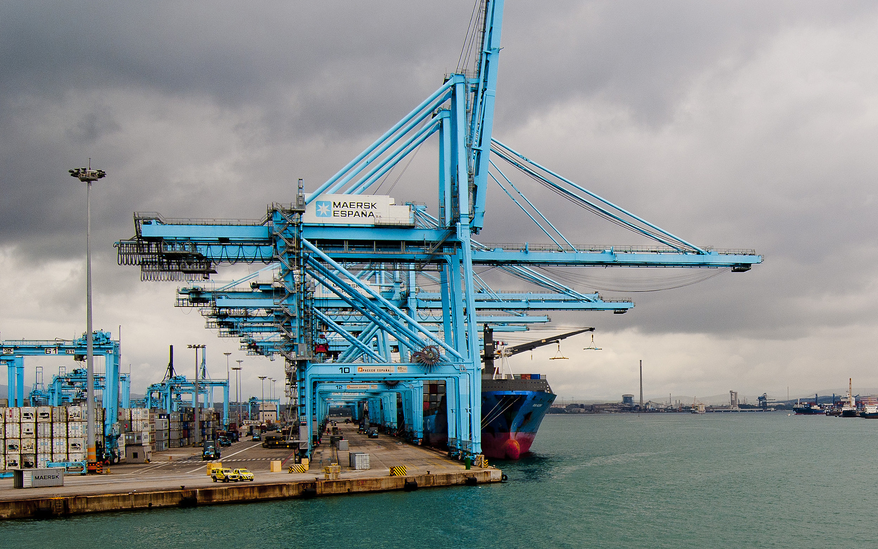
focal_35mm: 34
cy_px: 259
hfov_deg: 56.7
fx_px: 814
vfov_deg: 37.3
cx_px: 436
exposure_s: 1/800
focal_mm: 22
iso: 100
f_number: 5
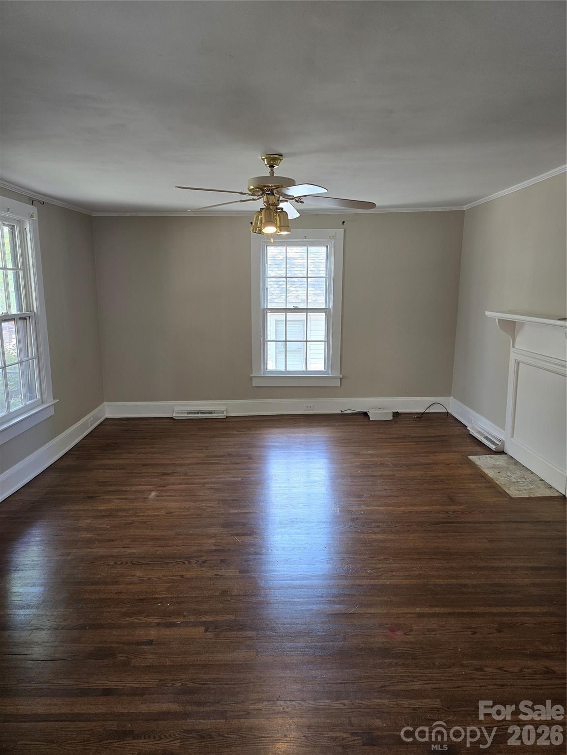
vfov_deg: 73.9
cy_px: 378
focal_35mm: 23
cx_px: 284
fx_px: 502
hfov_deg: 58.9
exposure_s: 1/120
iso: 100
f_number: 1.7
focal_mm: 6.3
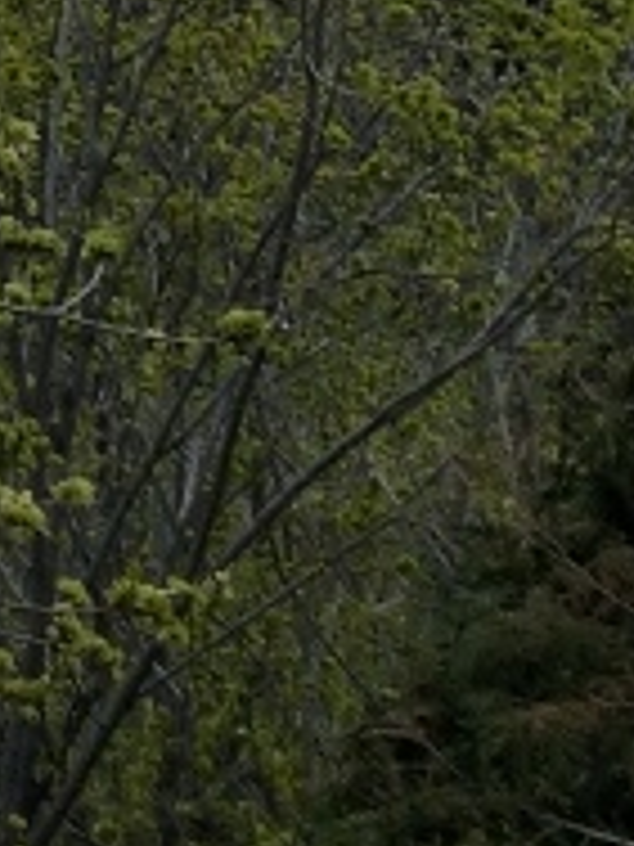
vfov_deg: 11.6
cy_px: -1008
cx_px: -755
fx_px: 3590
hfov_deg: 9.3
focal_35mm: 147
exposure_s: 1/988
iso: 52
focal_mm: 3.99
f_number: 1.7
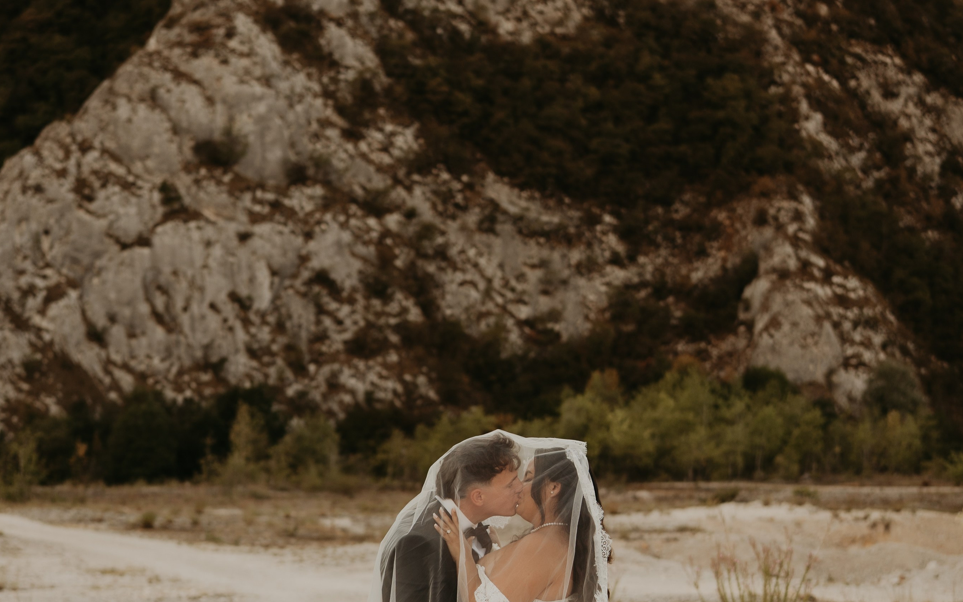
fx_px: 1417
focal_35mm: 54
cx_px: 483
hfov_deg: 37.5
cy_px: 438
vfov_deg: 23.8
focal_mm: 35
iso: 125
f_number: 1.8
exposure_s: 1/1000
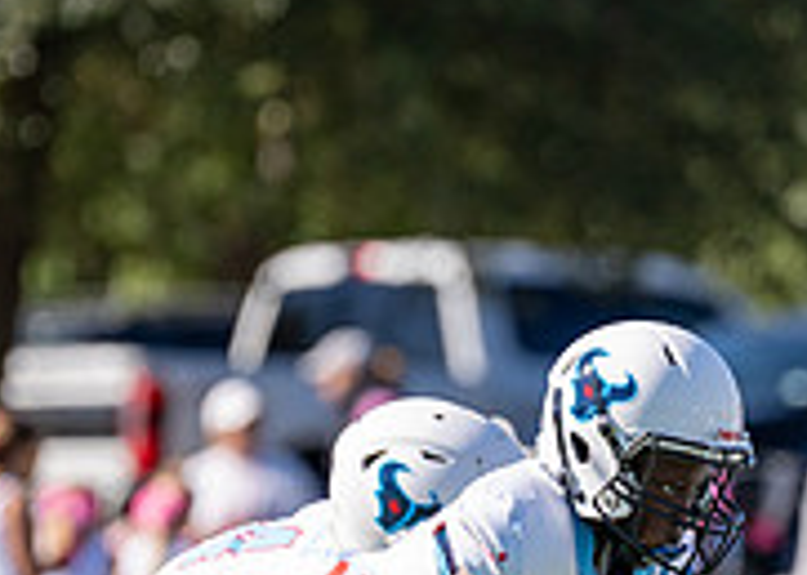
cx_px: 509
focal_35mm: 742
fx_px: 16994
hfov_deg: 2.7
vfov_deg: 1.9
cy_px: 438
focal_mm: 200
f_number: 2.8
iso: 160
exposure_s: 1/2000
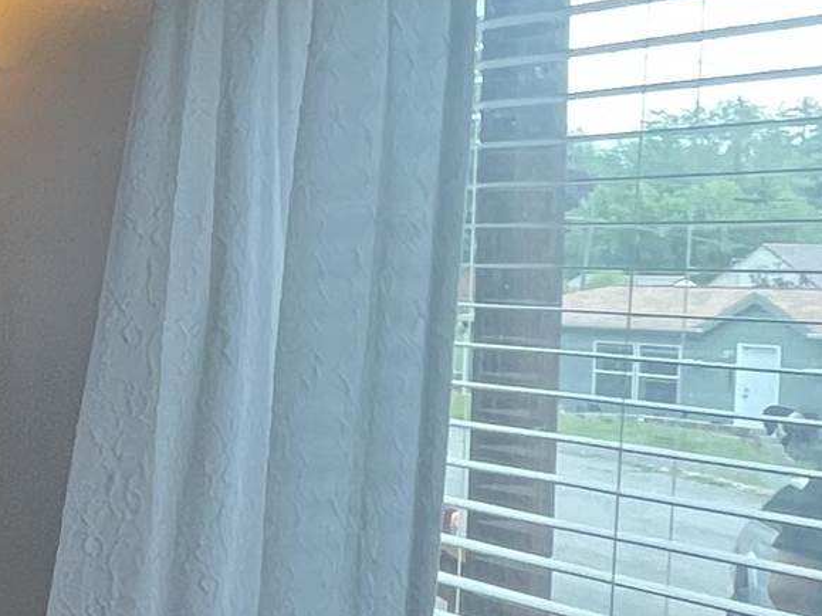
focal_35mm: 69
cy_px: 324
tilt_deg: -3.5
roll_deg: -0.6
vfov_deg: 21.3
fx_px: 1638
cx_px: -899
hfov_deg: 17.7
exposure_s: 1/120
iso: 125
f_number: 1.8
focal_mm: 1.57
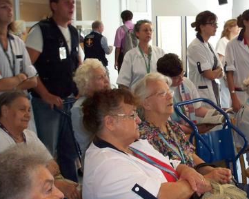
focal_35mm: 70
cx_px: 199
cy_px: 103
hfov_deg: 26.6
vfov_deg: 21.9
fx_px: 516
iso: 200
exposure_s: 1/30
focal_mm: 7.9
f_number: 3.4
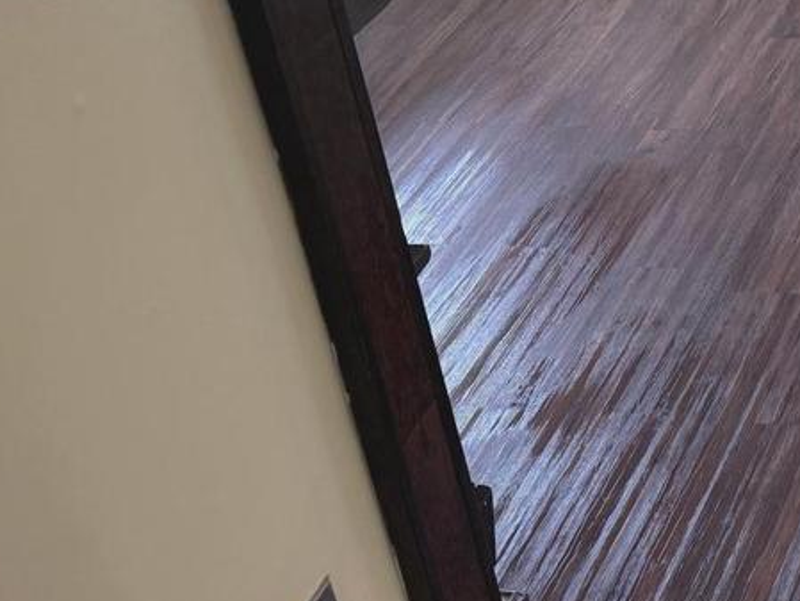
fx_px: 1780
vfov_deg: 18.2
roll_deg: +3.5
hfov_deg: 22.1
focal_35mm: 77
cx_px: 1112
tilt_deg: -25.4
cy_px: -107
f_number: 1.78
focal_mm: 6.76
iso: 200
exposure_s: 1/120
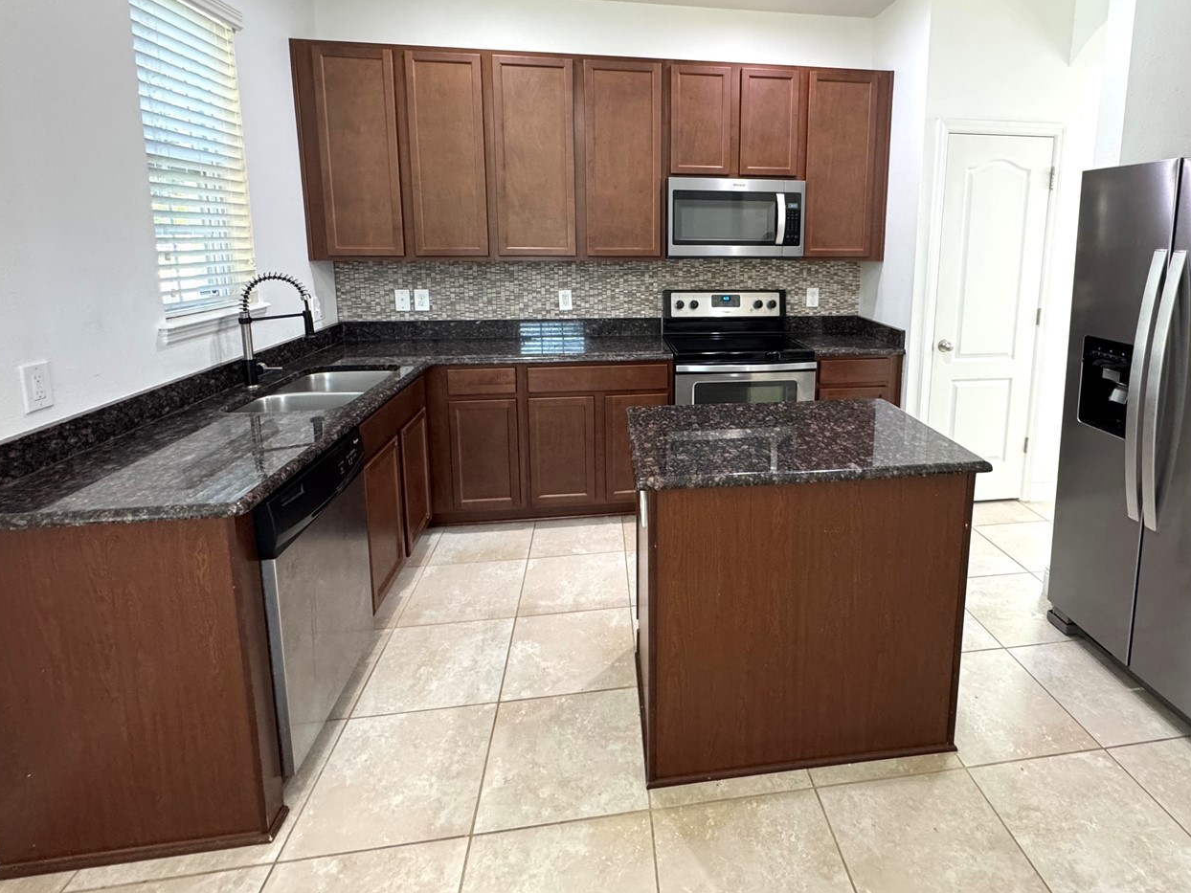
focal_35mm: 18
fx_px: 619
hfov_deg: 87.0
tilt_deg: -9.5
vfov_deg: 70.3
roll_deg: -0.5
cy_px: 327
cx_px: 694
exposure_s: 1/60
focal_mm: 2.22
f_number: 2.2
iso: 320
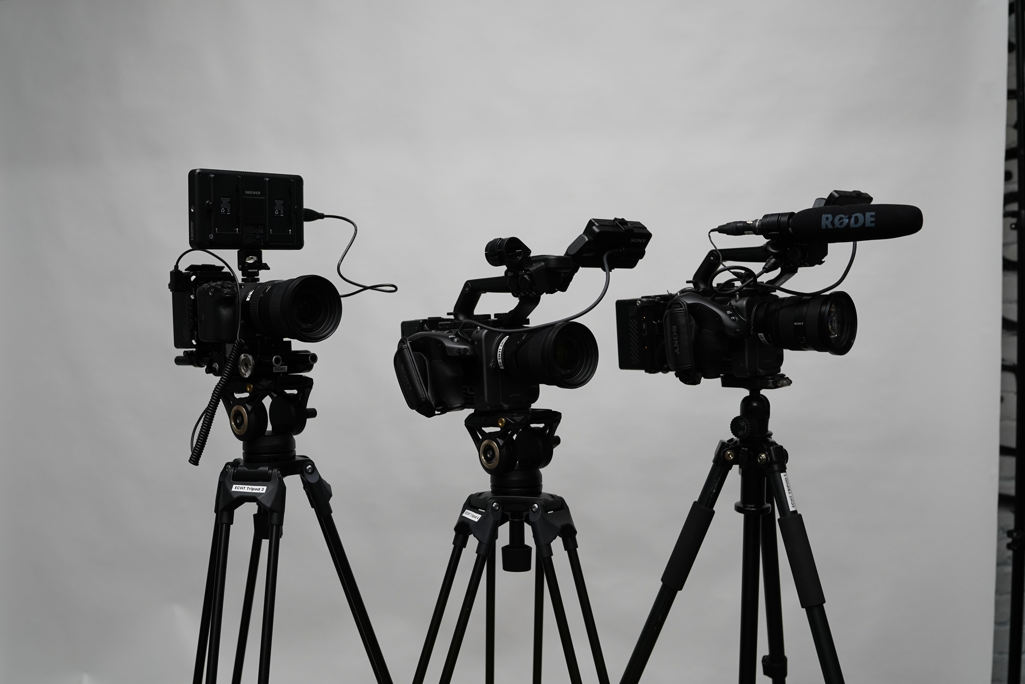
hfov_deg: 54.4
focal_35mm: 35
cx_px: 512
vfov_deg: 37.9
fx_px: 996
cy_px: 342
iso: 1600
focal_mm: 35
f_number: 3.5
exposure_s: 1/160
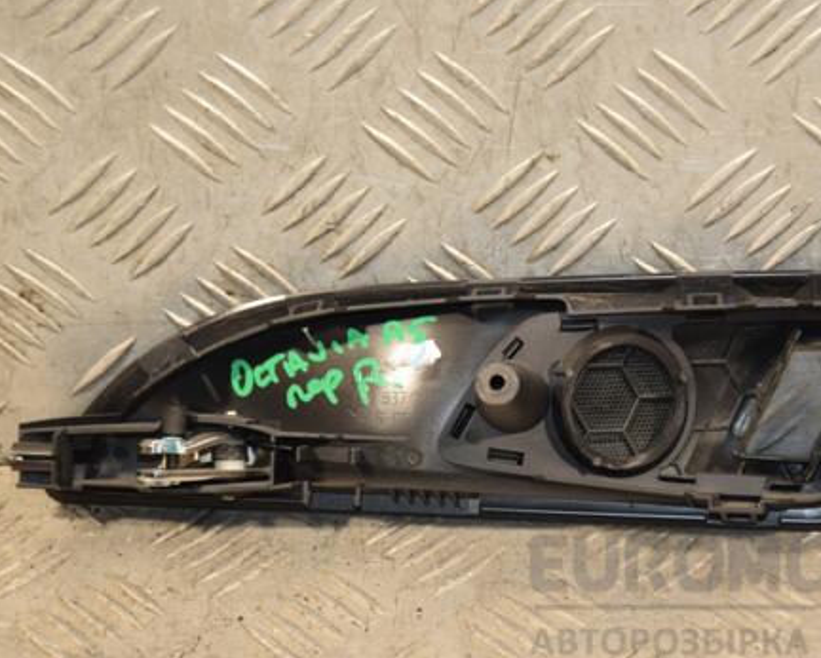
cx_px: 494
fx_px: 3565
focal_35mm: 147
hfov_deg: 13.1
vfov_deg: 10.5
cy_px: 310
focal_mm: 75
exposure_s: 1/100
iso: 800
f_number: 5.3
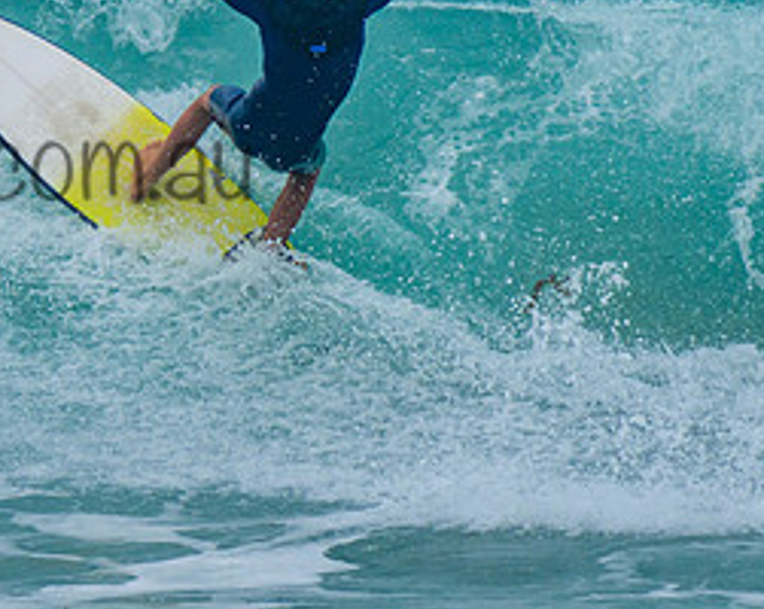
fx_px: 27001
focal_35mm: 1196
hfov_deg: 1.6
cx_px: 113
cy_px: 121
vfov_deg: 1.3
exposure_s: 1/2000
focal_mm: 400
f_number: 7.1
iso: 500
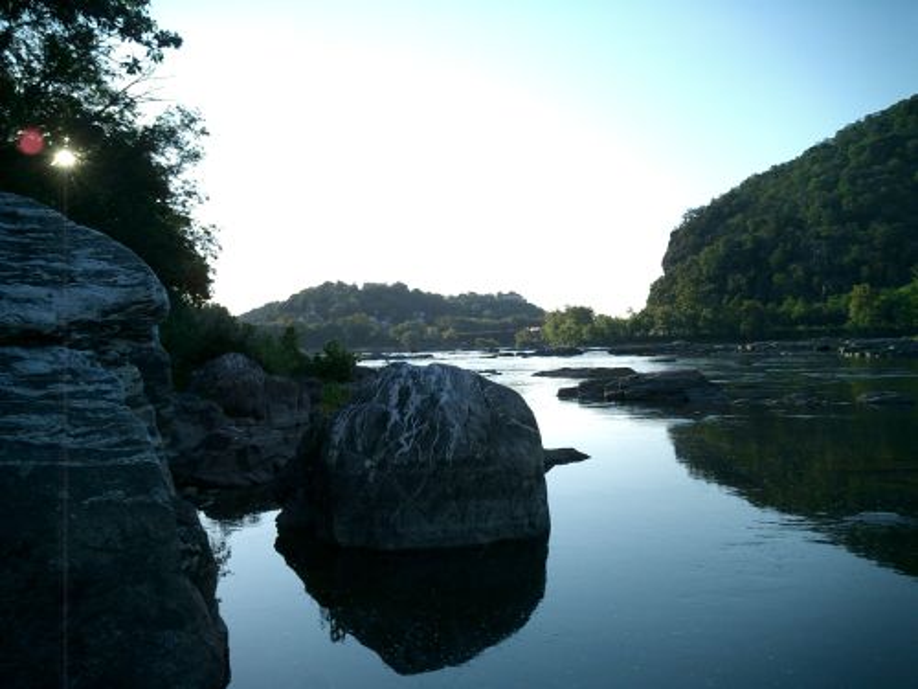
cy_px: 344
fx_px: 928
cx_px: 459
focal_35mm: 35
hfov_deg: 52.6
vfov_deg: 40.7
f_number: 4.2
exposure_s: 1/500
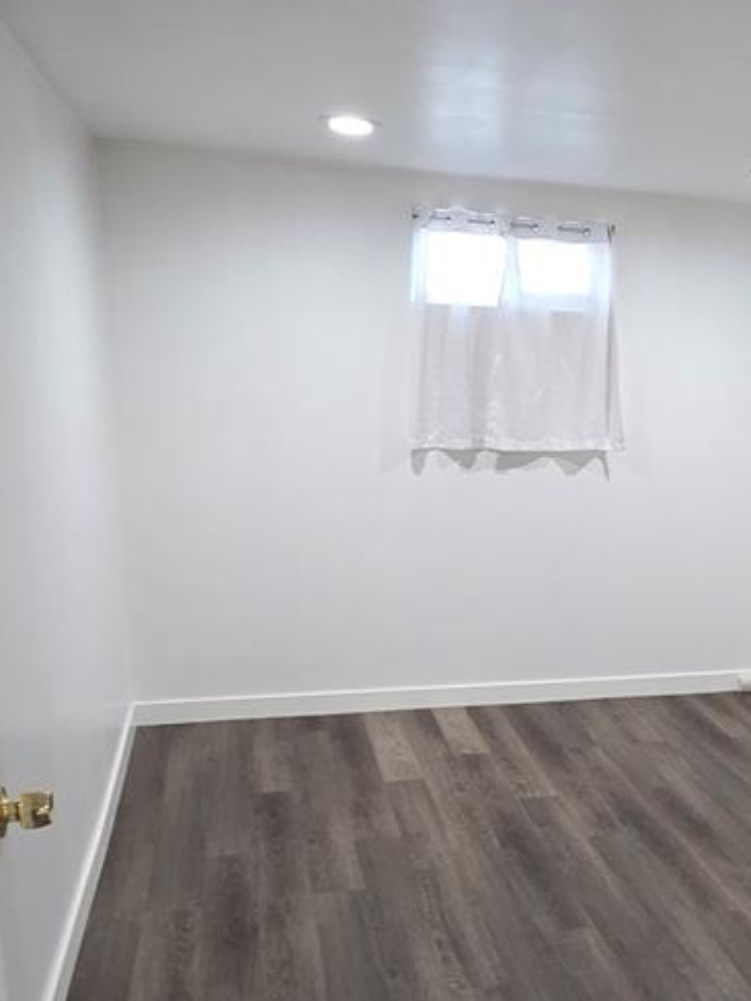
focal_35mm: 32
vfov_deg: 56.3
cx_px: 583
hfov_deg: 42.5
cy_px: 613
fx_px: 926
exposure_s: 1/60
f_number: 2.2
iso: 200
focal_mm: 2.2
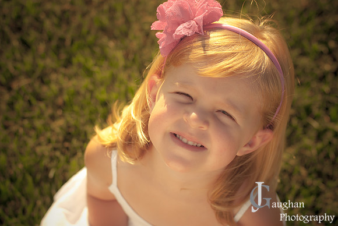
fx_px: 705
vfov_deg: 18.2
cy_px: 113
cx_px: 169
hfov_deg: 27.0
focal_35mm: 75
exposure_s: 1/2000
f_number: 3.5
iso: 200
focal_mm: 50
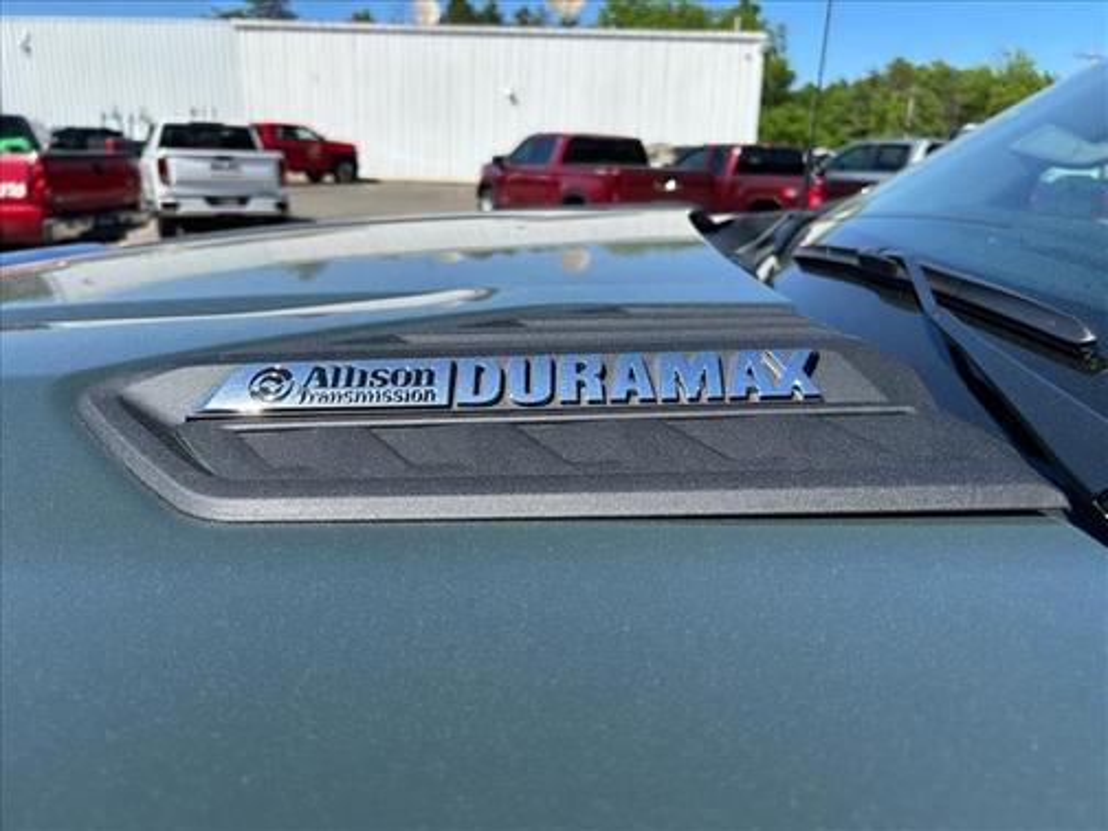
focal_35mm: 26
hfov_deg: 67.3
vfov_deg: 53.1
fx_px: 832
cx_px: 554
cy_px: 416
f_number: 1.5
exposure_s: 1/2841
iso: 50
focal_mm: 5.7
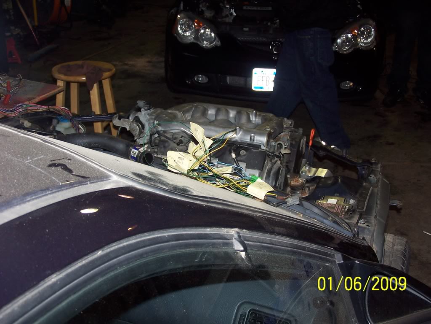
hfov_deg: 37.5
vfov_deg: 28.6
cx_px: 216
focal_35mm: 51
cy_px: 162
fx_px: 635
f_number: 3.2
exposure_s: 1/60
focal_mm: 8.5
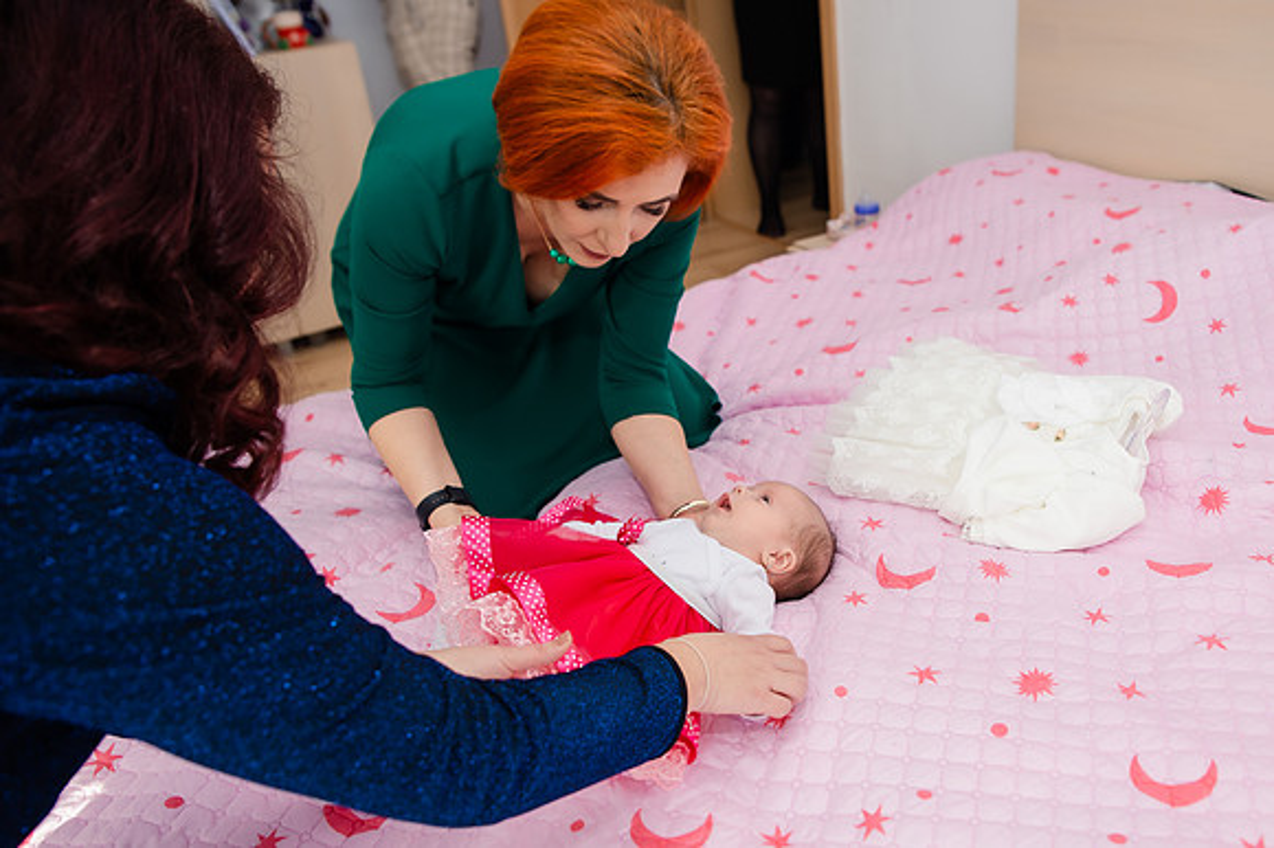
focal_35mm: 30
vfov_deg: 44.0
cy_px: 482
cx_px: 786
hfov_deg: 61.9
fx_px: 1047
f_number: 3.5
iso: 400
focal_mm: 24
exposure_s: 1/250
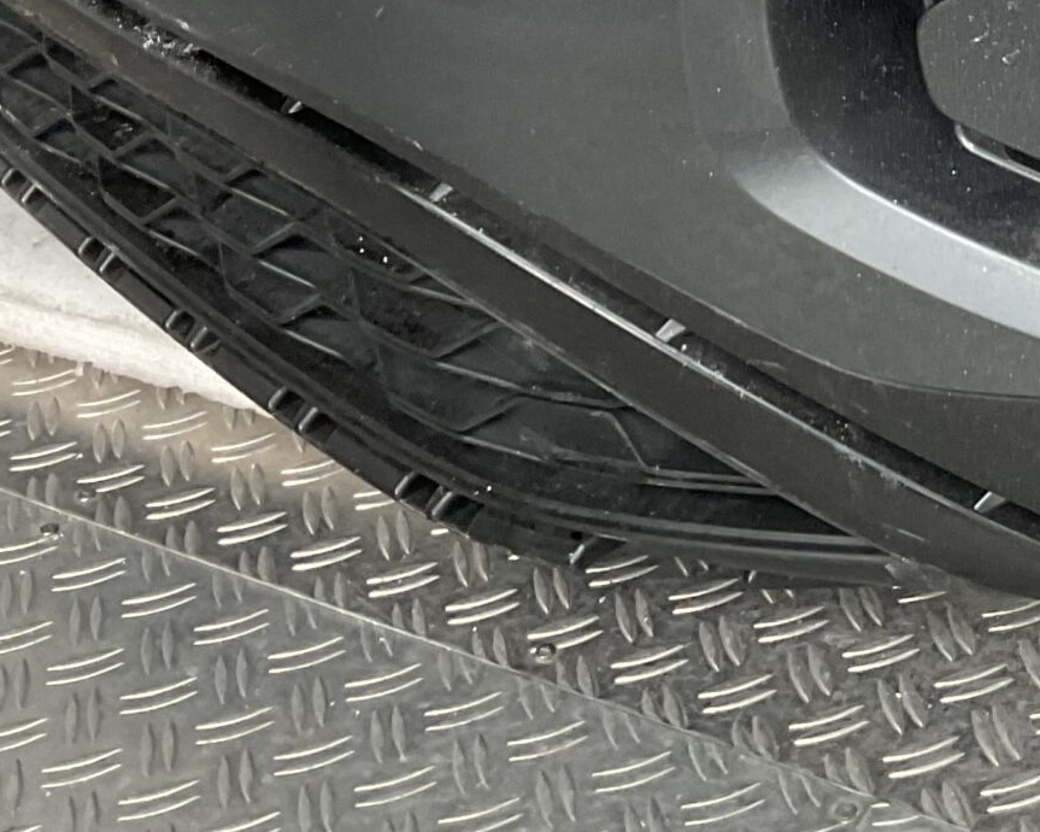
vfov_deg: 17.3
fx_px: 2585
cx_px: 1028
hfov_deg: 22.0
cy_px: -205
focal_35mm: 84
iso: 50
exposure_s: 1/120
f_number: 1.8
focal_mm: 3
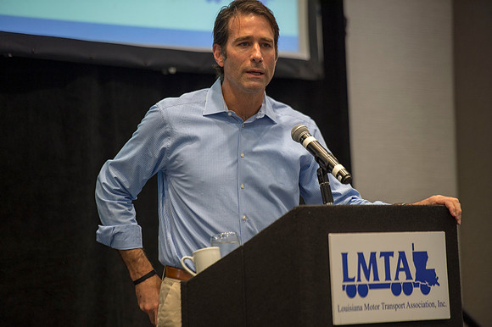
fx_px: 2595
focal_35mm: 190
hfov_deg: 10.8
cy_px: 164
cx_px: 246
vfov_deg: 7.2
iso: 1250
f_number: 2.8
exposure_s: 1/160
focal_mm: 190
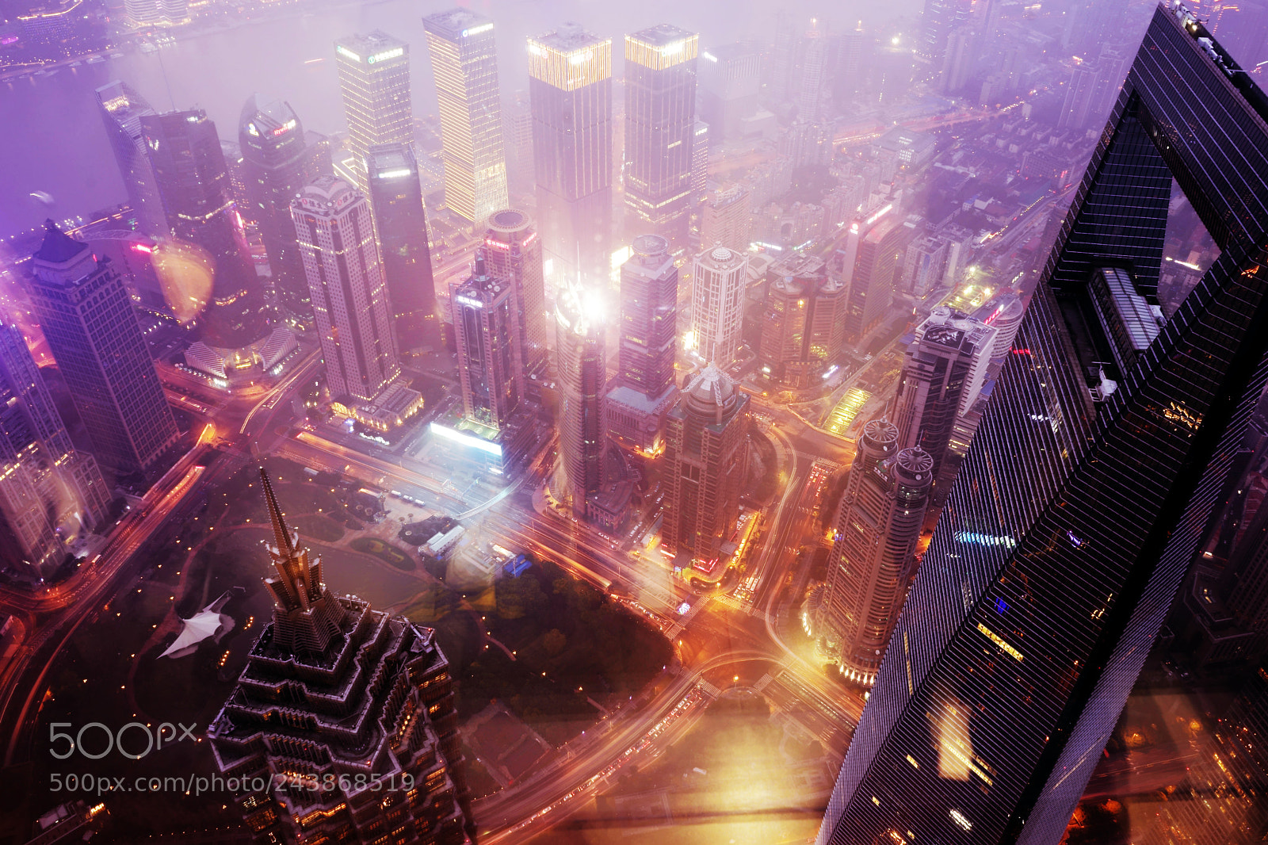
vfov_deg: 46.4
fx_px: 986
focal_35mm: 28
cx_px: 634
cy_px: 422
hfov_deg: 65.5
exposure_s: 10
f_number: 11
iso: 100
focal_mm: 28
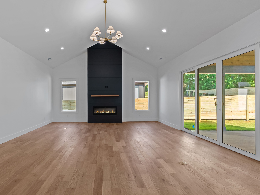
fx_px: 150
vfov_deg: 66.0
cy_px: 99
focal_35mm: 20
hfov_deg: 80.8
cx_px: 104
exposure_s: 1/8
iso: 200
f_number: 8
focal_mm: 16
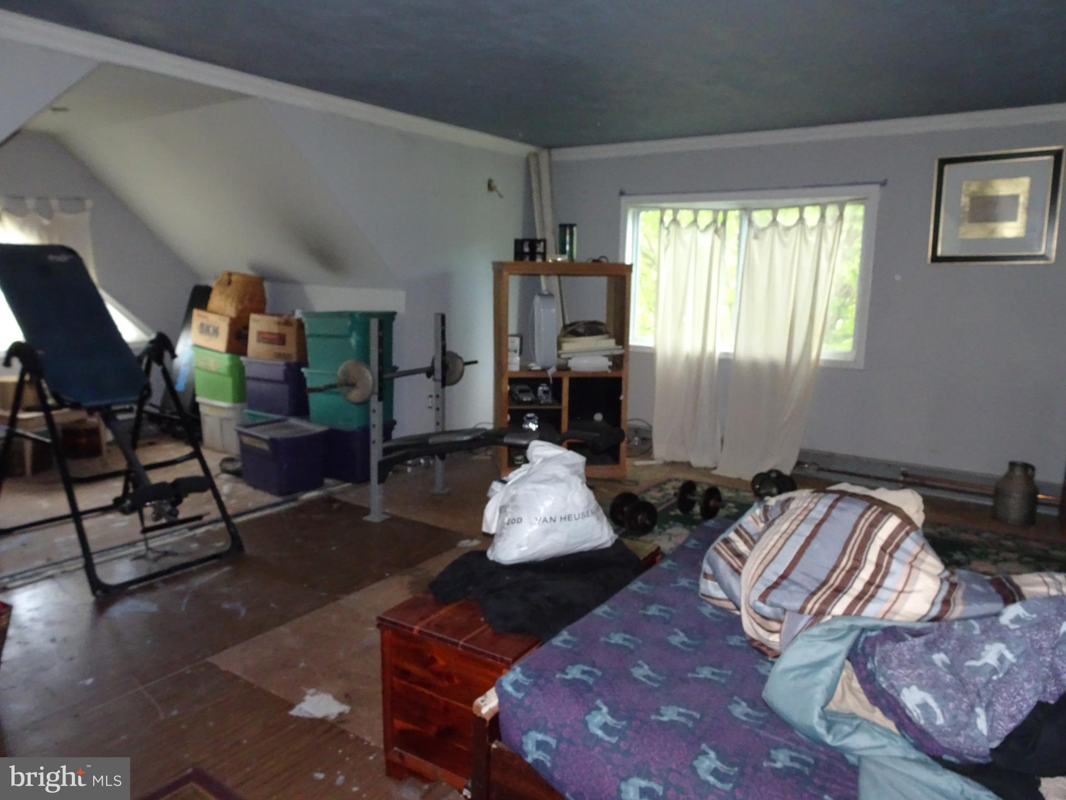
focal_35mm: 24
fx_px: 739
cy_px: 400
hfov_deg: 71.6
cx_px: 533
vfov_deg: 56.8
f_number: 3.5
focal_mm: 4.1
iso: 800
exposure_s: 1/30
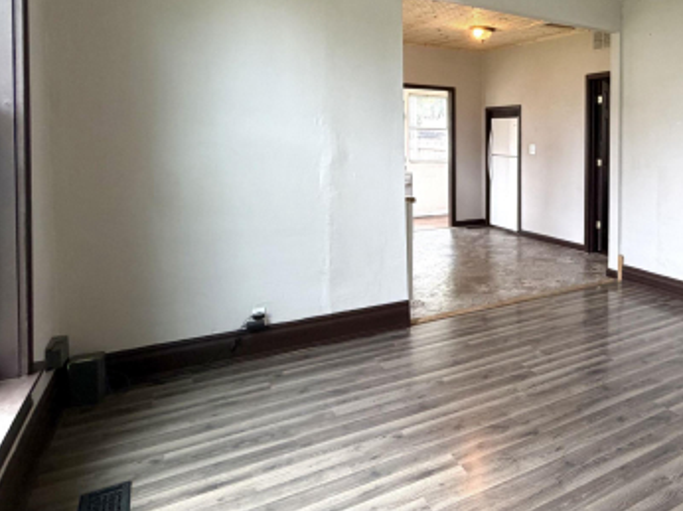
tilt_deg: -1.5
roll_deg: -0.7
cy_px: 170
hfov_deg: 57.6
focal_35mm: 27
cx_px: 595
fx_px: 532
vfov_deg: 50.4
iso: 250
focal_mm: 2.22
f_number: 2.2
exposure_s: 1/120
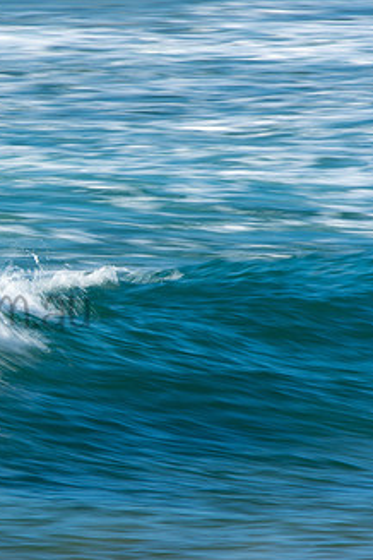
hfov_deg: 1.6
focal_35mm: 877
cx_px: -91
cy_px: 289
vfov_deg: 2.4
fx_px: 13629
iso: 100
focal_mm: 330
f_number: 25
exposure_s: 1/20
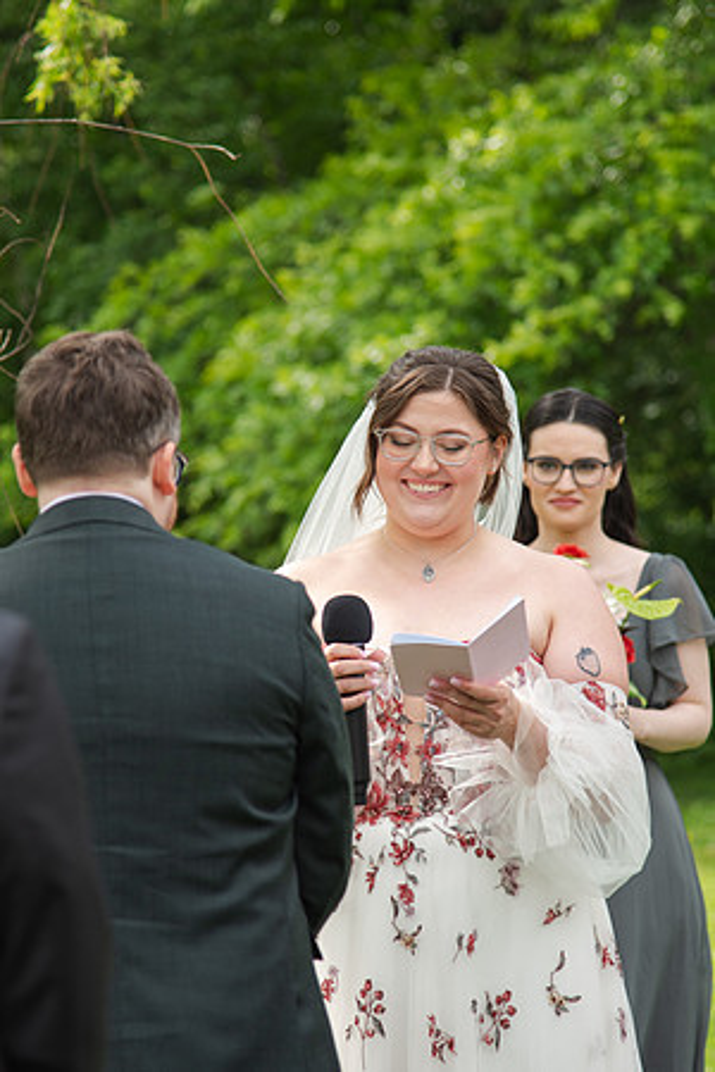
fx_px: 4688
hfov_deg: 8.7
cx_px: 358
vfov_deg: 13.1
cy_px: 536
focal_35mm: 157
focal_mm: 105
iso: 100
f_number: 4
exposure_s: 1/400
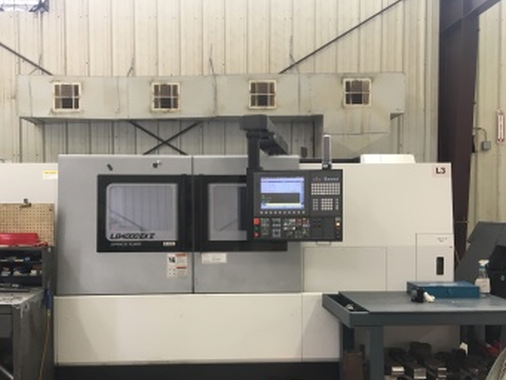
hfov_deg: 53.8
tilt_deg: -1.8
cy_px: 218
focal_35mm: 34
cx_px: 218
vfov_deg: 41.7
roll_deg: +0.2
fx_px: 497
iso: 64
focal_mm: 4.15
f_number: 2.2
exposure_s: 1/30
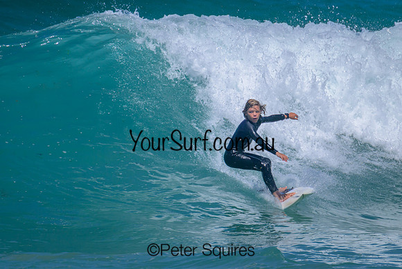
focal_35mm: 943
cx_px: 237
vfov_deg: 1.5
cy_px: 125
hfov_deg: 2.2
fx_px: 10535
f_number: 11
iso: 500
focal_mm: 800
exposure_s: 1/2000
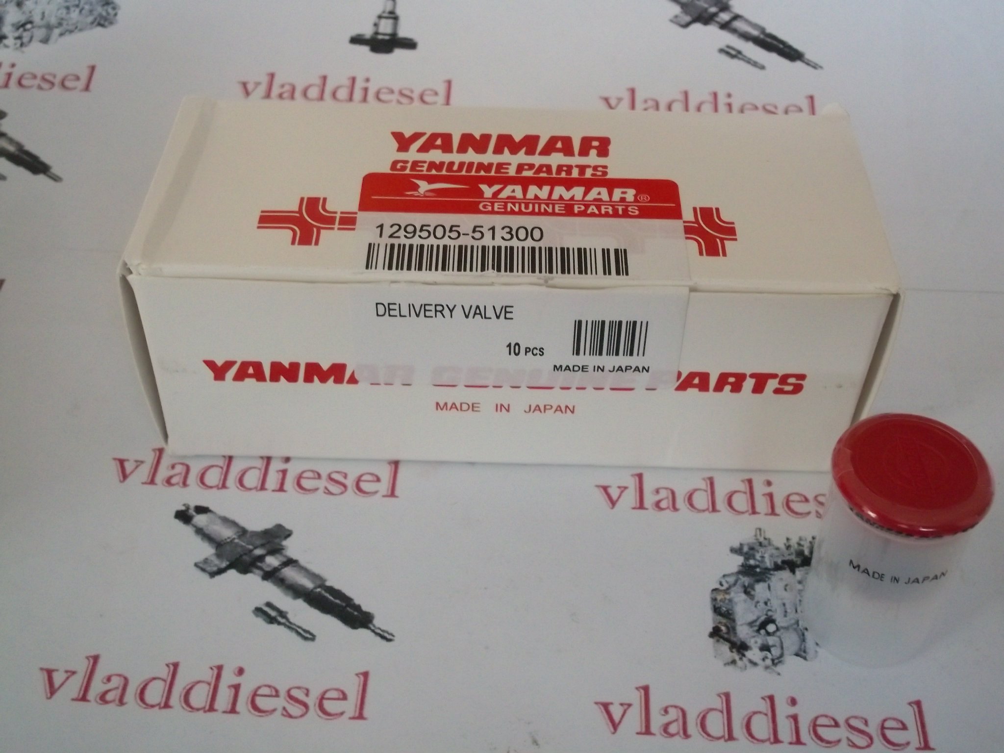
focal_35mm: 46
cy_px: 376
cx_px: 502
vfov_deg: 31.5
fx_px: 1334
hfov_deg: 41.2
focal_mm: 8.2
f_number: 3.5
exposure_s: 1/40
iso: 320
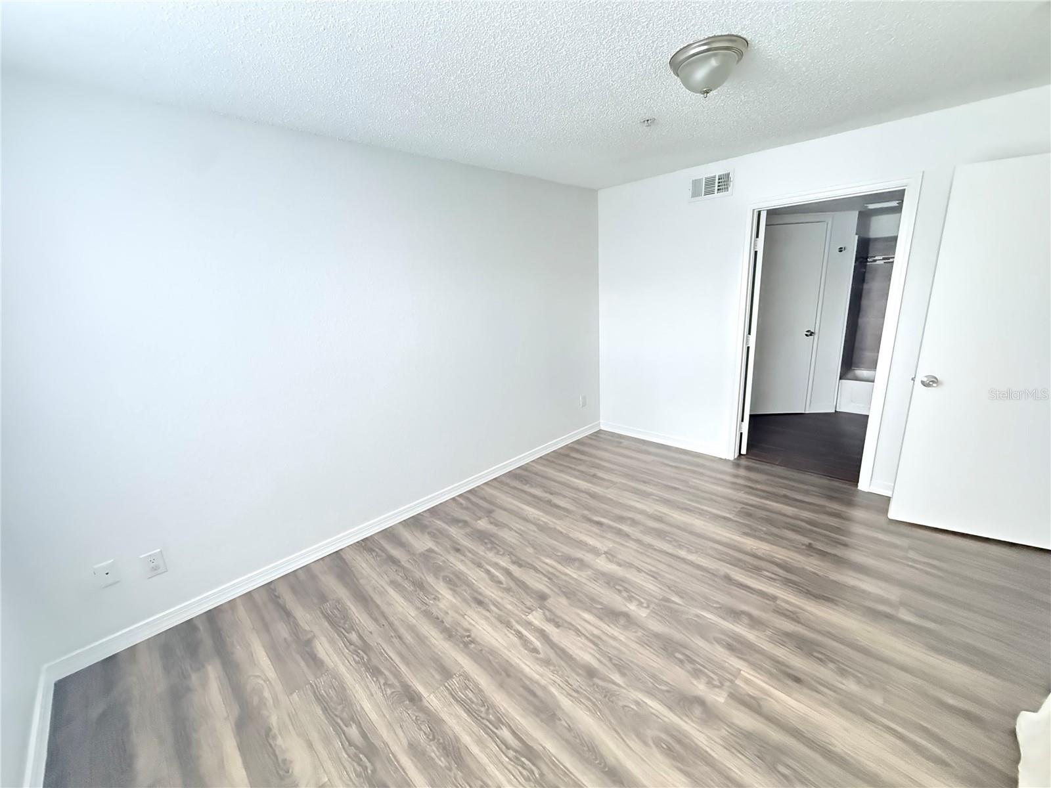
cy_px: 394
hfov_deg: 102.1
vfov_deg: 85.7
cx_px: 526
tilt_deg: -13.6
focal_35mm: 14
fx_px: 425
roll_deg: +2.7
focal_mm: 2.22
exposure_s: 1/40
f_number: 2.2
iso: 1600
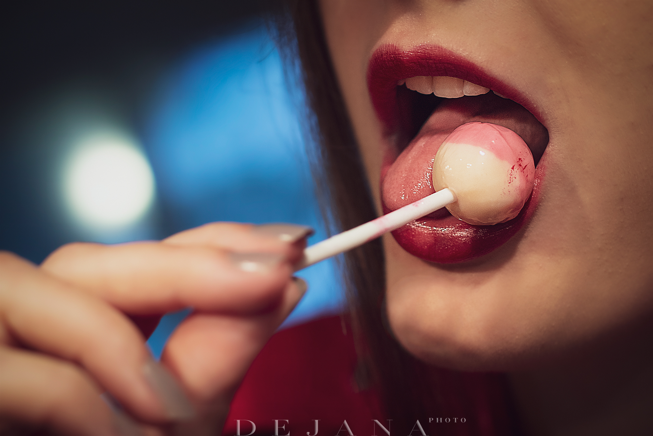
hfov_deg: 54.4
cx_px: 326
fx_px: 635
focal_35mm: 35
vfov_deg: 37.8
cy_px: 218
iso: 250
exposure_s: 1/60
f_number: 2
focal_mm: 35
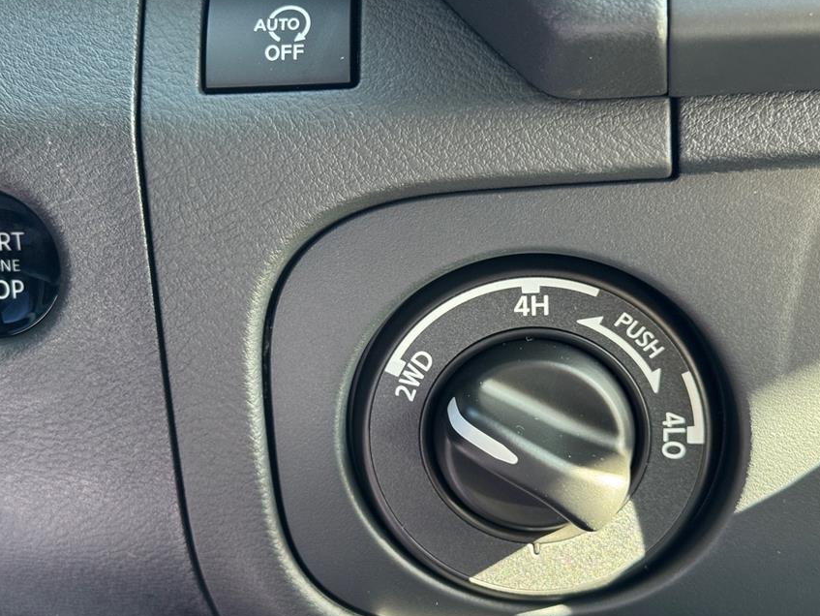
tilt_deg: -14.9
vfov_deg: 25.2
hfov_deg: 33.1
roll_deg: +1.9
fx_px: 1375
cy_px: 312
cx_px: 339
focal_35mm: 58
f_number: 1.78
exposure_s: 1/57
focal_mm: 6.76
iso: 250
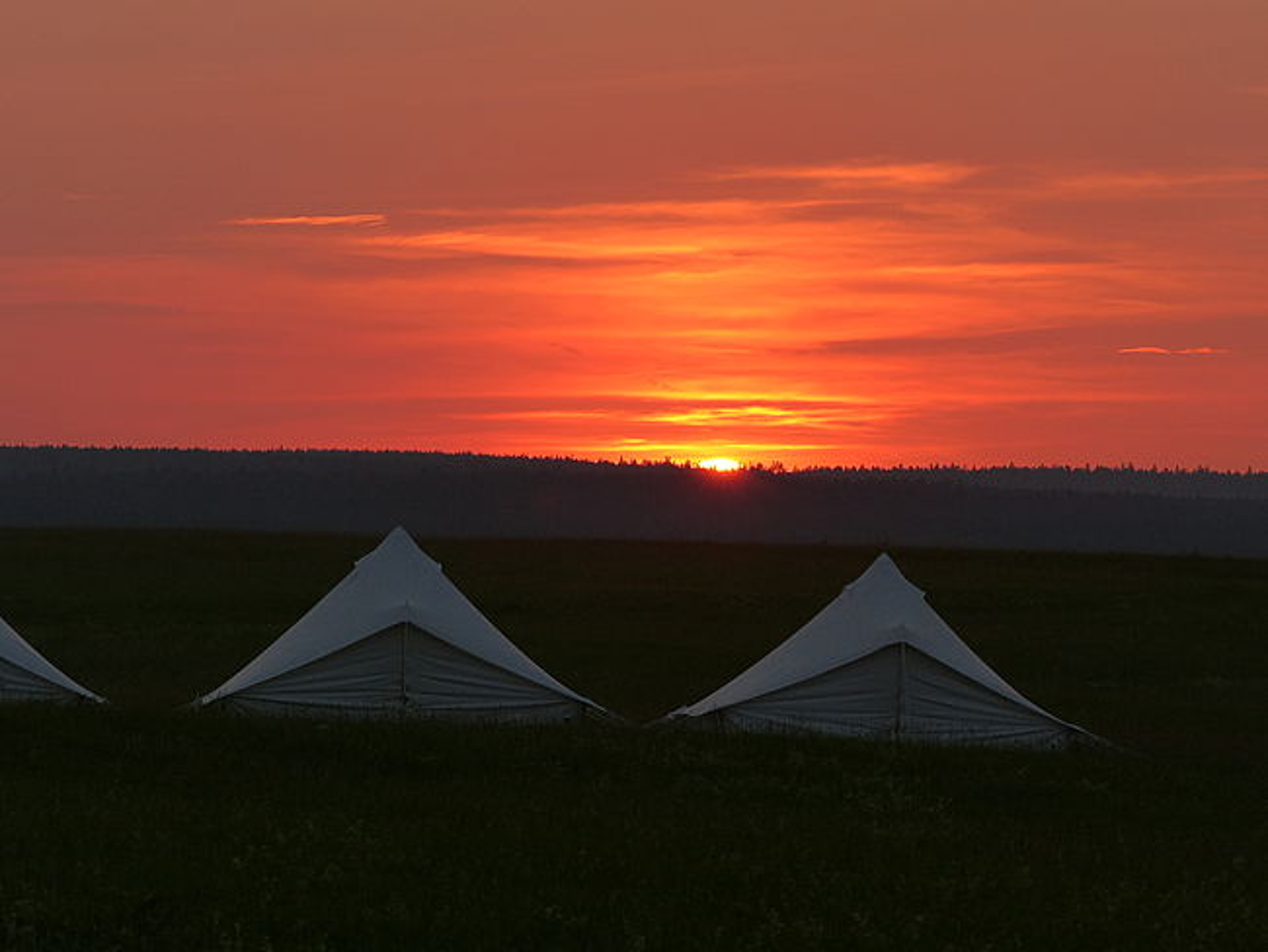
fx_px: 10040
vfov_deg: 5.4
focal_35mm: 274
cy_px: 476
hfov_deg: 7.2
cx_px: 634
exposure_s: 1/640
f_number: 4
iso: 160
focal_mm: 49.2
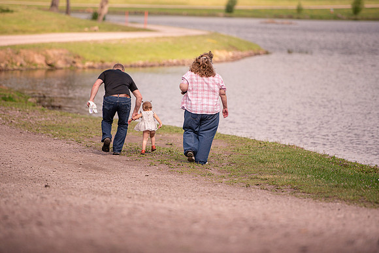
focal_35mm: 200
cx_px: 190
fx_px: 2106
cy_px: 126
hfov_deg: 10.3
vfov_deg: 6.9
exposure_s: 1/4000
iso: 400
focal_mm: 200
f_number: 3.2
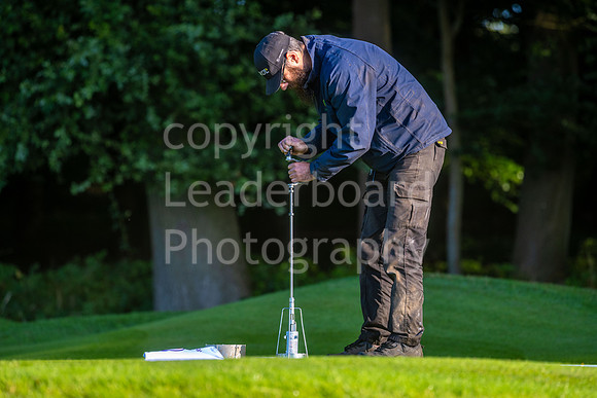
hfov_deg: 6.9
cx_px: 298
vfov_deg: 4.6
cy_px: 199
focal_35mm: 300
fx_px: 4976
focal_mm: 300
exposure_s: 1/250
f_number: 5.6
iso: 200
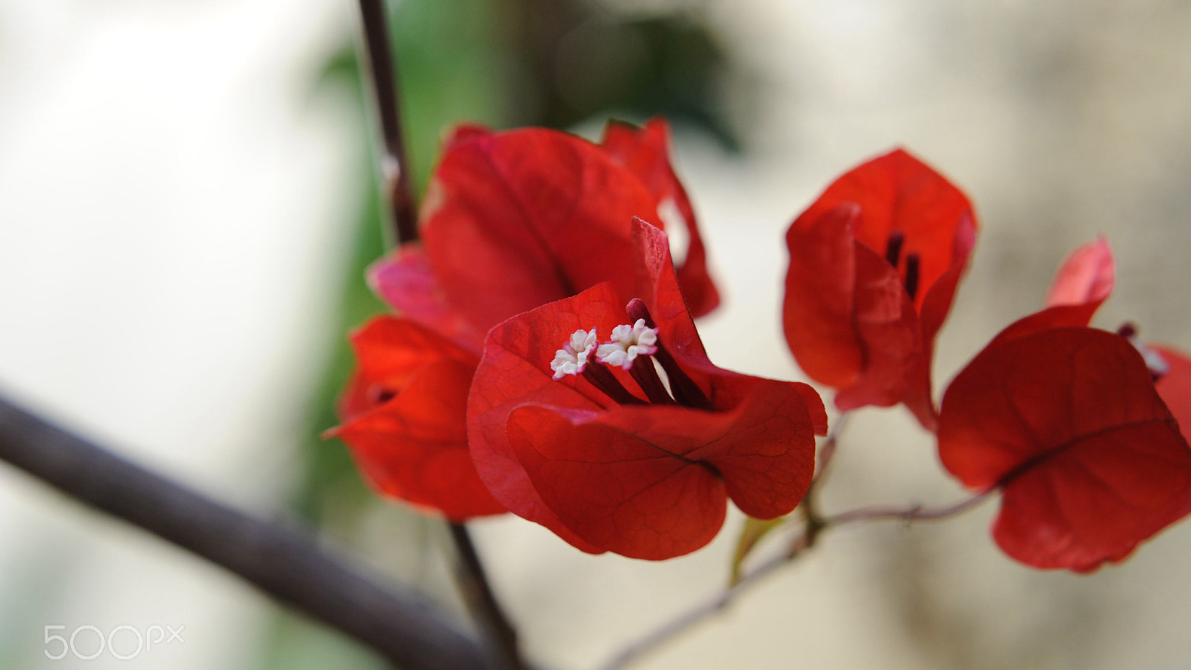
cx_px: 600
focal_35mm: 53
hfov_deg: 39.2
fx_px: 1674
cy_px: 340
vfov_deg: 22.6
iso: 640
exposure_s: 1/80
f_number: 5.6
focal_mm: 50
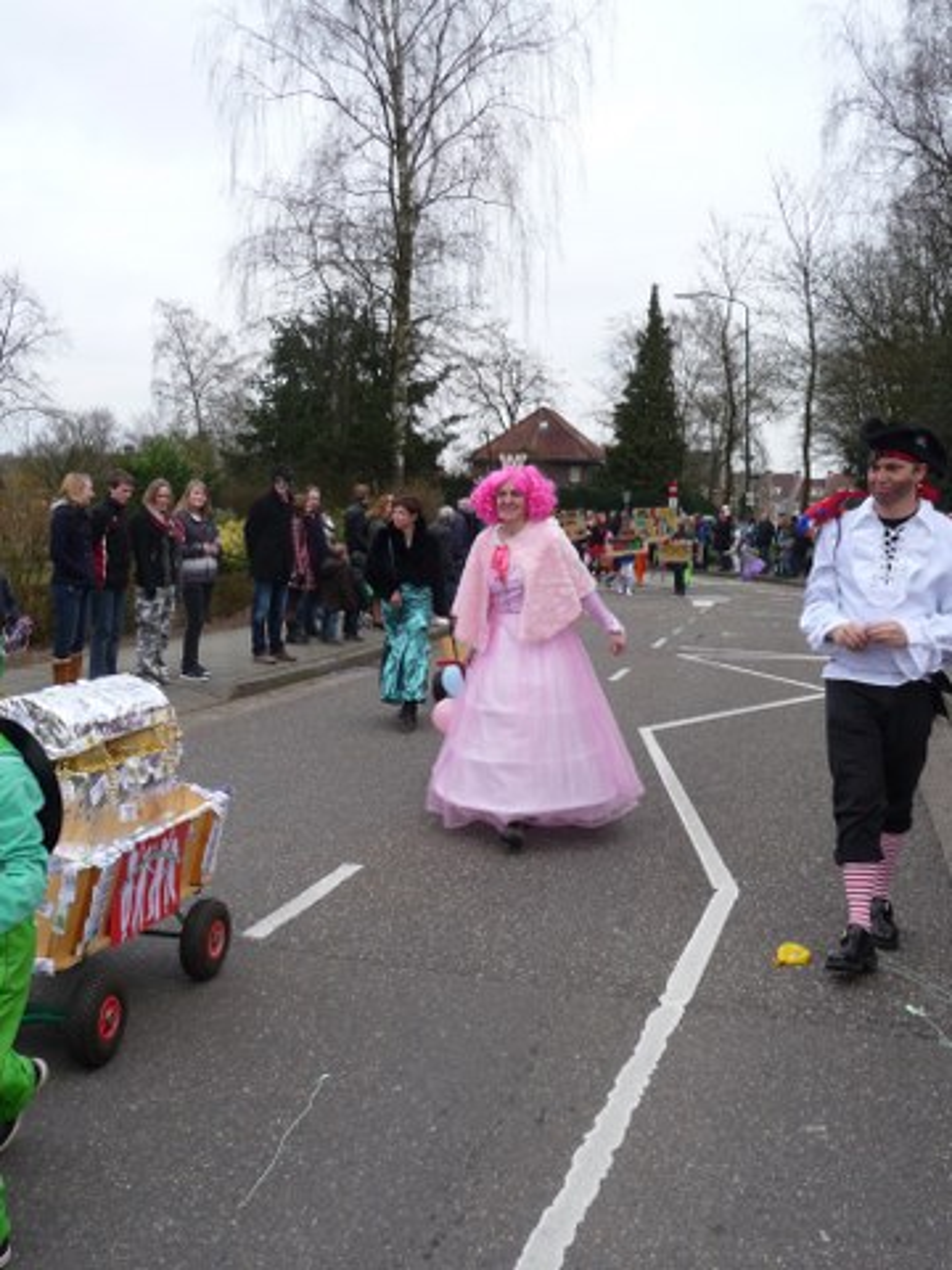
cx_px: 476
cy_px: 635
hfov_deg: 41.8
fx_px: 1247
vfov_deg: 54.0
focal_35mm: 34
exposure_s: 1/200
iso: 100
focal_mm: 5.6
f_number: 3.6
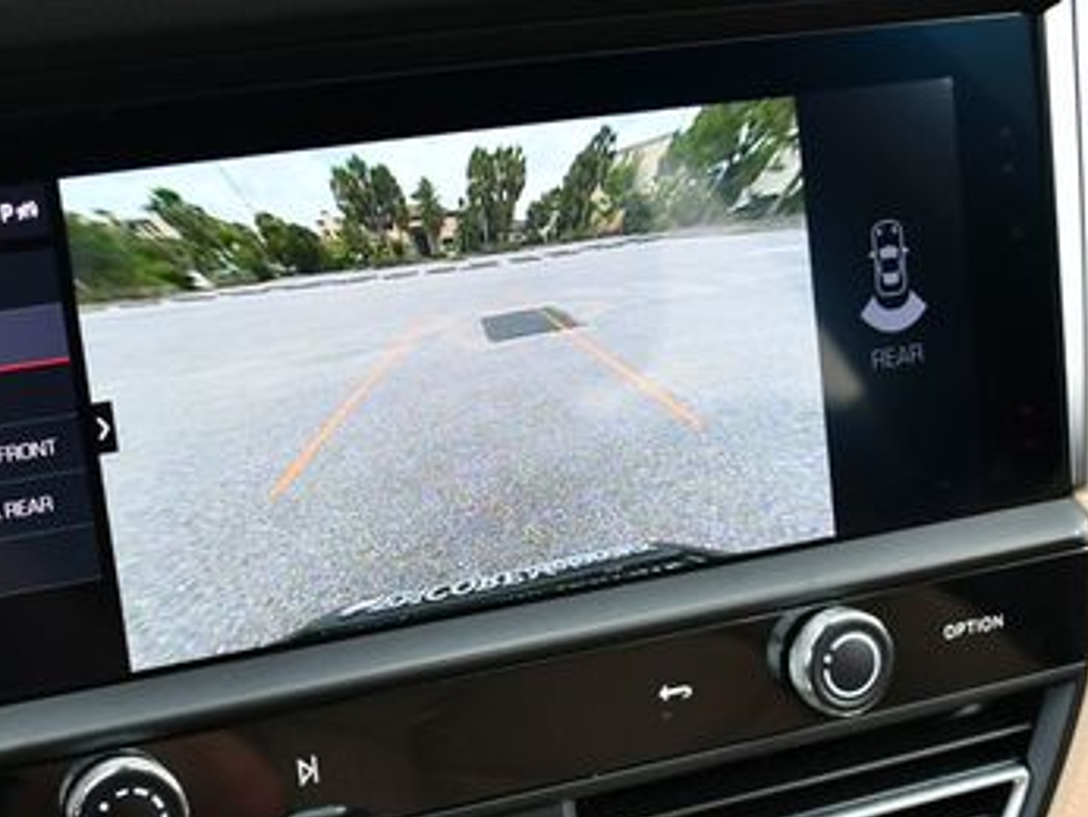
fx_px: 2013
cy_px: 572
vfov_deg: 22.8
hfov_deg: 30.0
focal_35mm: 64
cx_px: 371
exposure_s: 1/250
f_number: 3.5
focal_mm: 18
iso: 560
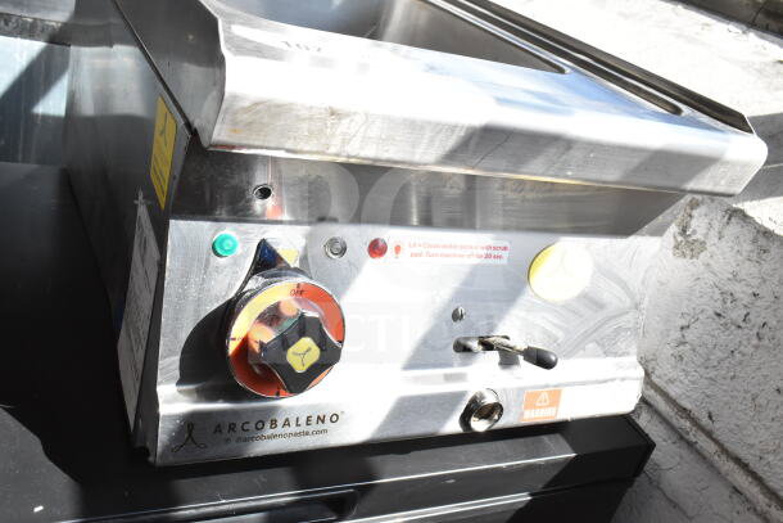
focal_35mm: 36
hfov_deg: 53.1
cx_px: 392
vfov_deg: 36.9
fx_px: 783
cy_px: 262
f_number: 10
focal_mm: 24
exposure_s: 1/400
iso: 1600
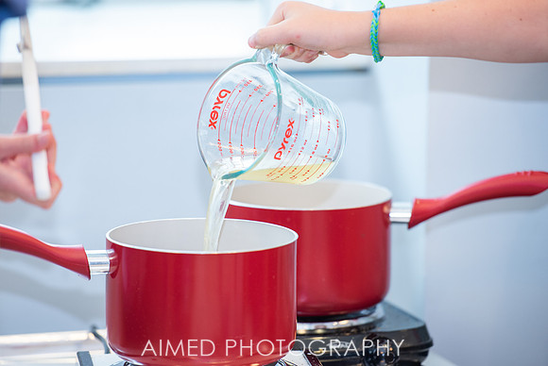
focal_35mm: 221
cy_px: 199
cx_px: 247
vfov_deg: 6.2
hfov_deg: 9.3
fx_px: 3367
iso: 320
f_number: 3.2
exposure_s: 1/160
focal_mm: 200
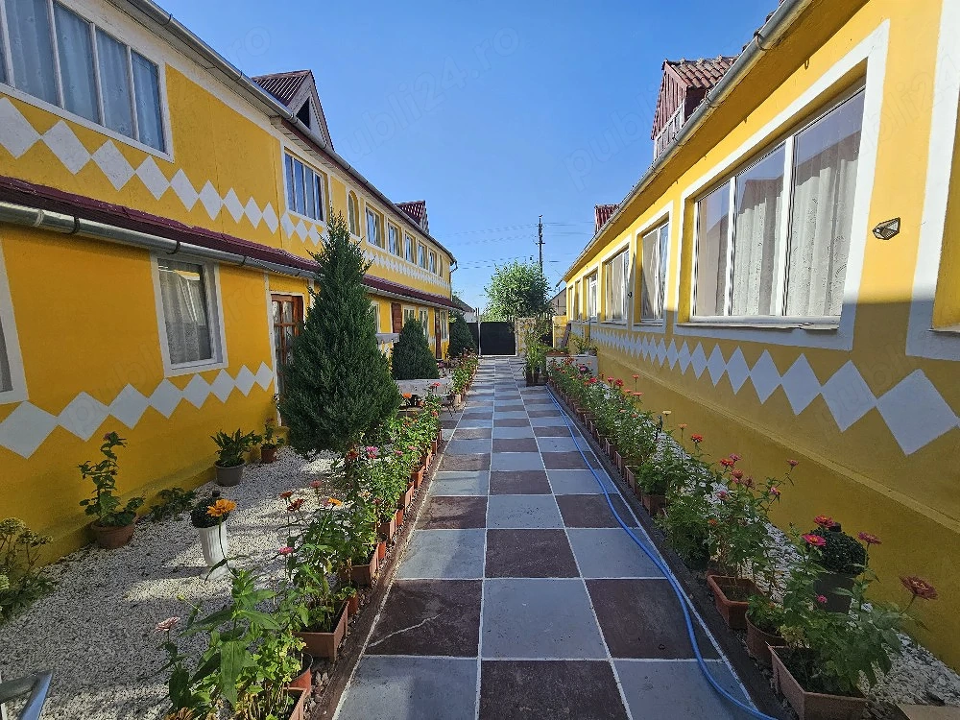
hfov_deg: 106.2
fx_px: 361
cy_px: 360
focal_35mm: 13
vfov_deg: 89.9
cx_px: 480
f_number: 2.2
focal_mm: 2.2
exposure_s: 1/1667
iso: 50
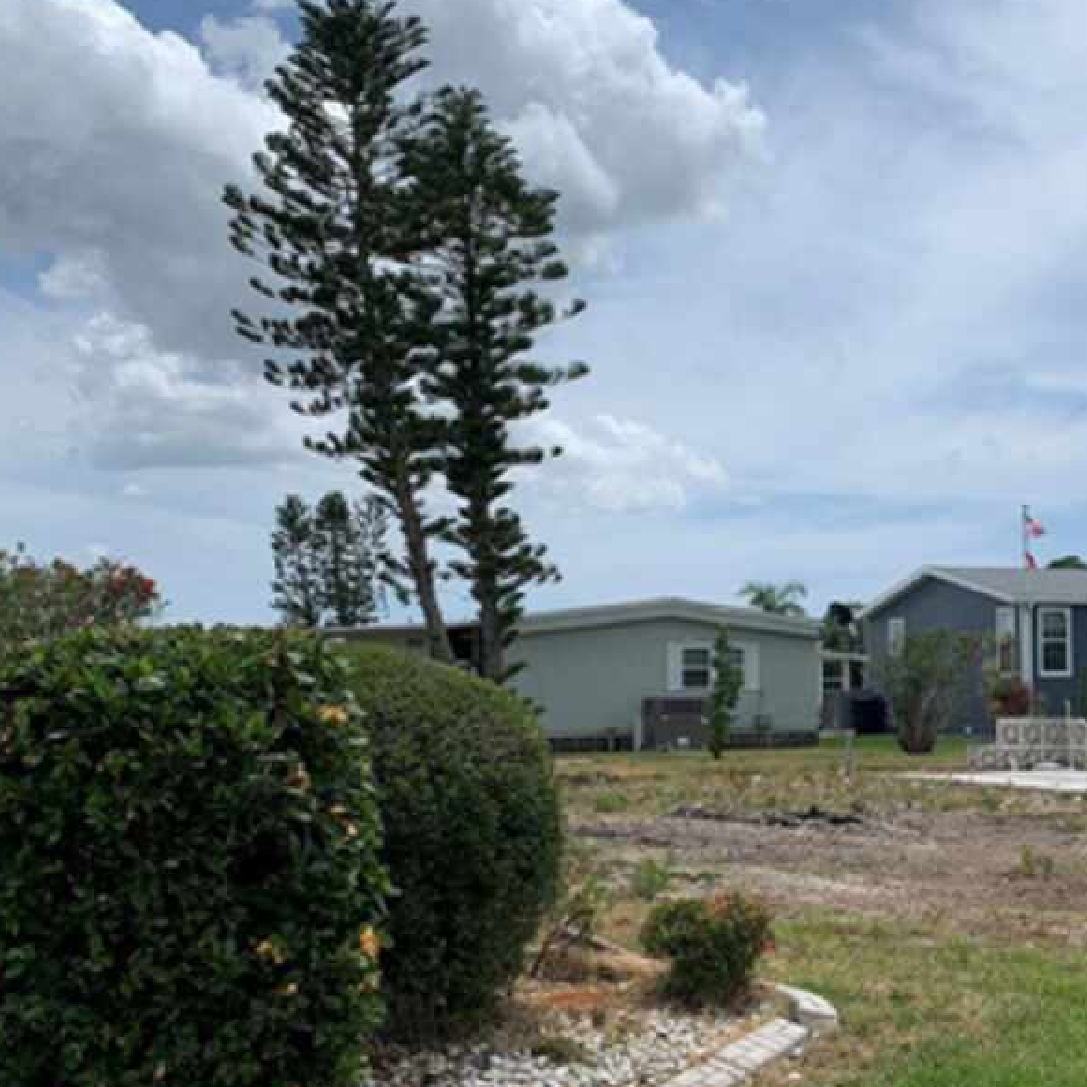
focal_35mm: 50
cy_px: 608
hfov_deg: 32.3
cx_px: 982
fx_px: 1776
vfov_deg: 34.0
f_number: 1.8
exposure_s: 1/4464
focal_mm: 4.25
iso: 25
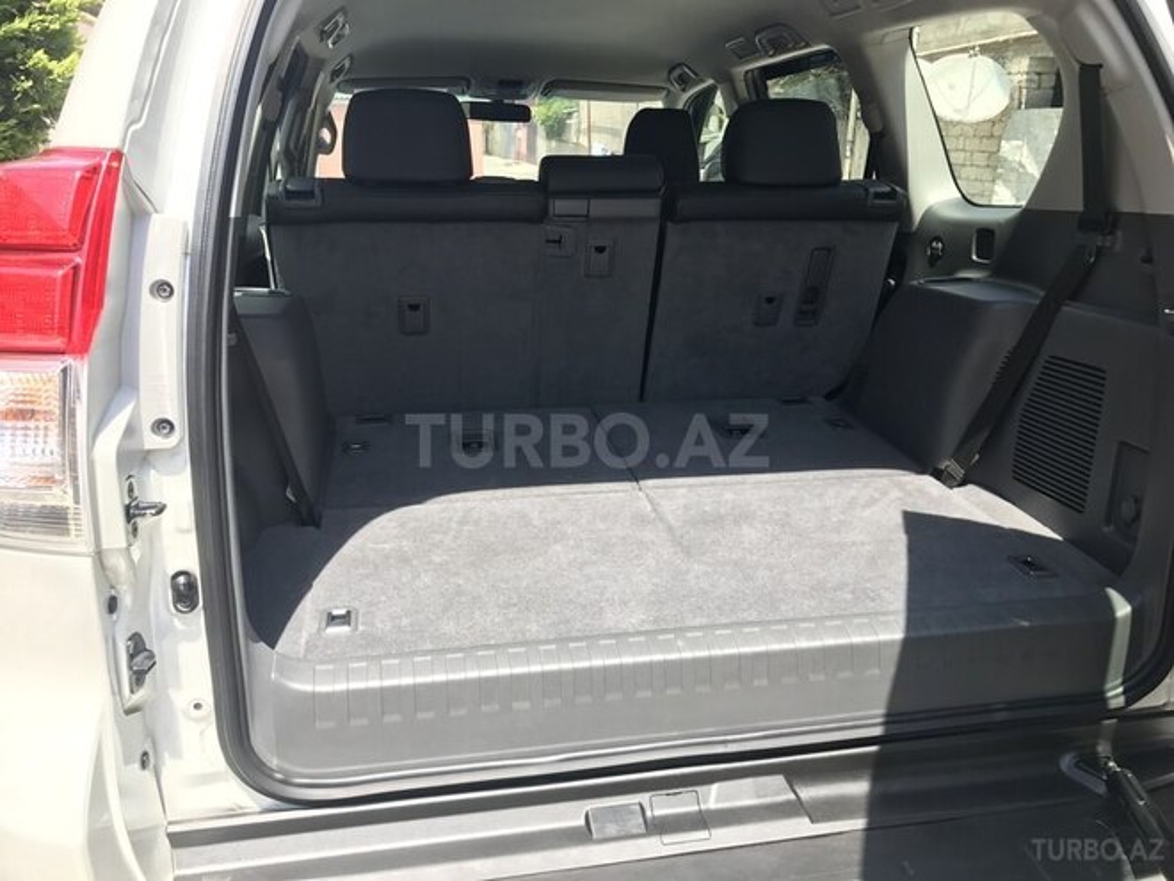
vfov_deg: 49.7
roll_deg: -1.5
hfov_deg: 63.4
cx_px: 587
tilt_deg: -16.8
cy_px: 440
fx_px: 950
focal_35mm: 28
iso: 20
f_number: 1.8
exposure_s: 1/544
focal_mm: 3.99
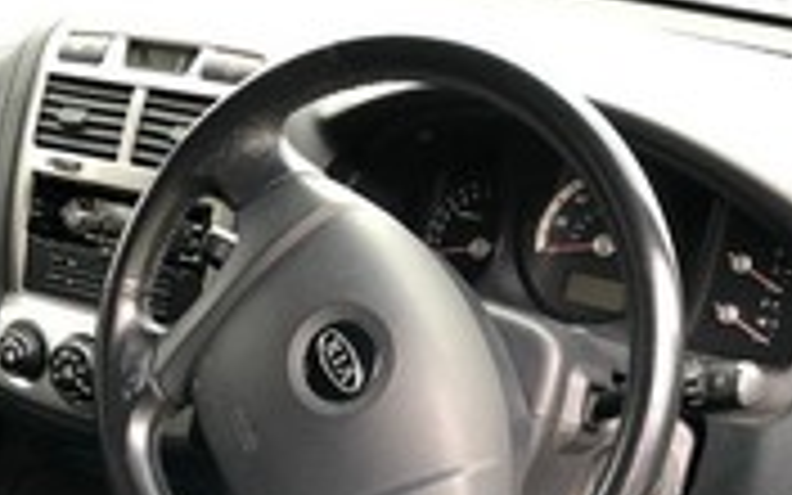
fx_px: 1273
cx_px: 333
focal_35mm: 59
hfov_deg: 34.5
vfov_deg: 21.2
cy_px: 500
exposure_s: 1/30
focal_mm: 4
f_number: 1.8
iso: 40
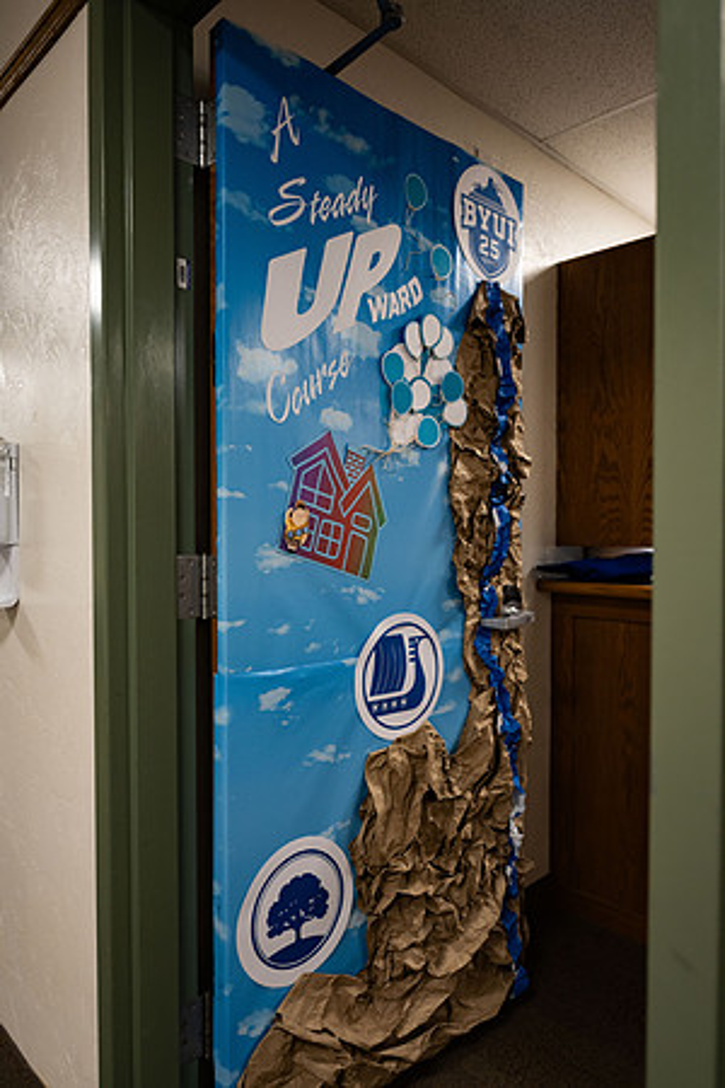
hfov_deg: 53.1
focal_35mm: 24
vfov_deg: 73.7
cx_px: 362
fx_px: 725
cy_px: 544
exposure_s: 1/250
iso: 640
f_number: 2.8
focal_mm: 24
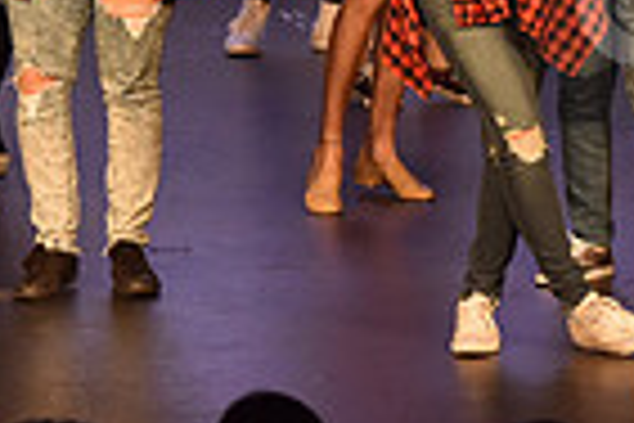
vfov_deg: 3.0
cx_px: 1030
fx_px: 7960
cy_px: 11
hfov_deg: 4.5
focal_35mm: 452
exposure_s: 1/250
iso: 2000
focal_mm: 110
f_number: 4.5
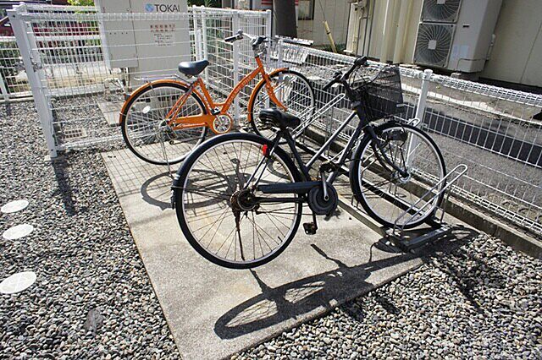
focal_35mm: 24
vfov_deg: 53.1
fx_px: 361
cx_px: 271
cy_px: 180
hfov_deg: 73.8
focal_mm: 16
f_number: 11
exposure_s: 1/160
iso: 200
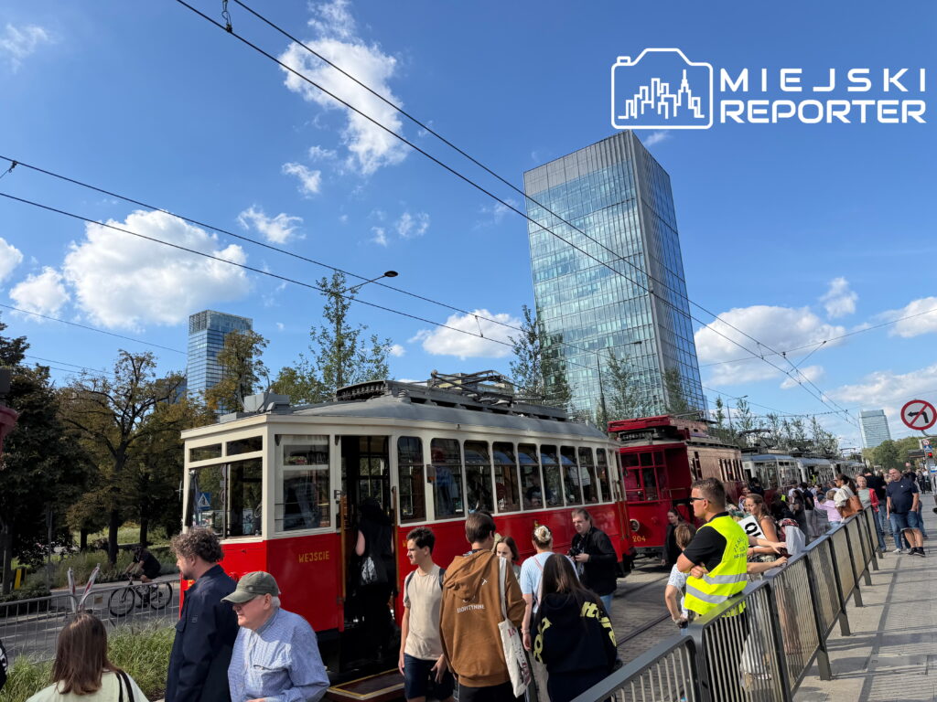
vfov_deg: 56.8
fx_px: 650
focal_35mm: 24
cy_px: 351
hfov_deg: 71.6
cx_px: 468
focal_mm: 6.8
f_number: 1.8
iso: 80
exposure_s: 1/4167
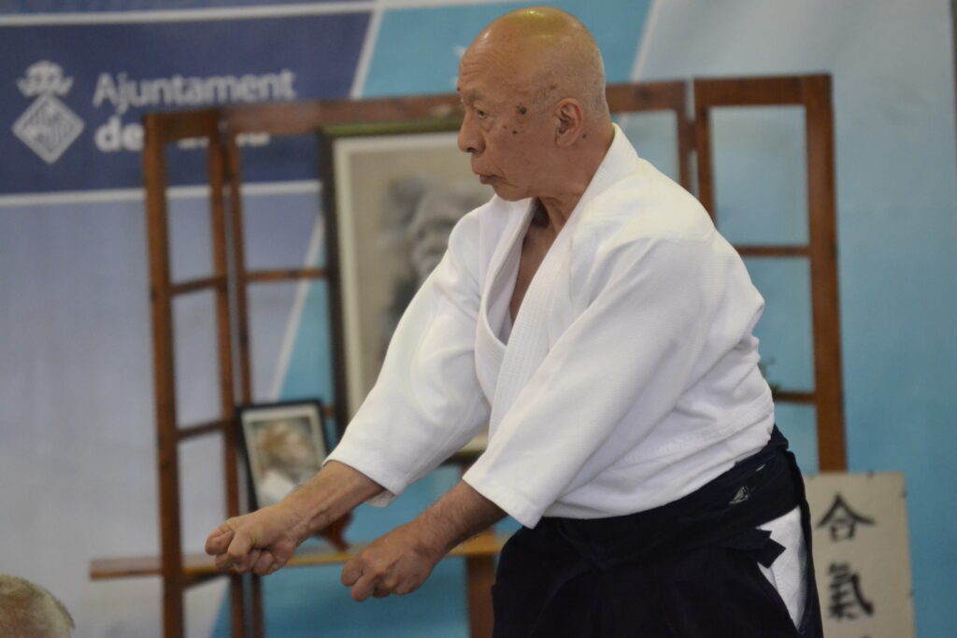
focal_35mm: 278
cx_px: 478
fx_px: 7377
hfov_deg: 7.4
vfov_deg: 5.0
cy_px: 319
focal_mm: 185
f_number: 5.6
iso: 3200
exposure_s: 1/160
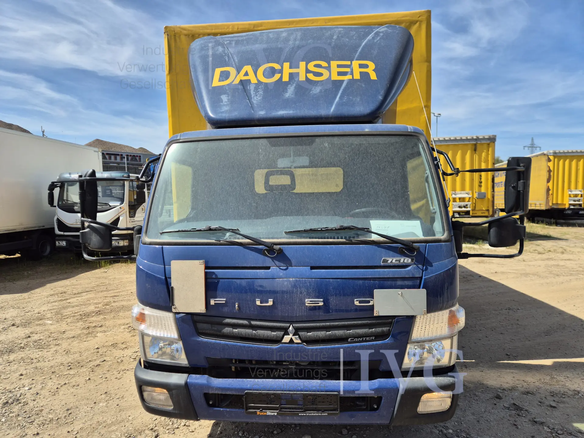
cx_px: 292
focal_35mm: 23
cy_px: 219
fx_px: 388
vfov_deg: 58.9
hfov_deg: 73.9
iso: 25
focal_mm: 5.4
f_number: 1.8
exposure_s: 1/1696
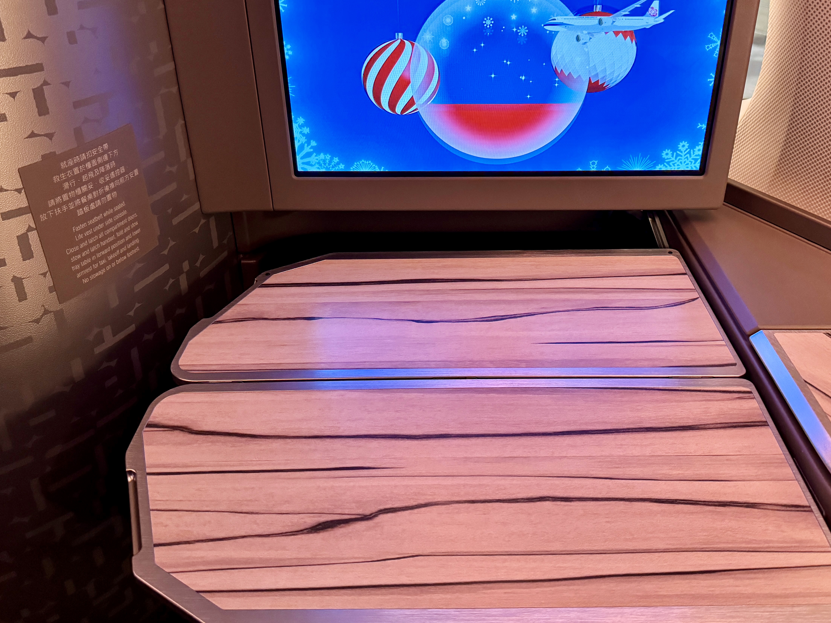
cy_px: 236
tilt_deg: -28.7
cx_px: 450
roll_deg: +0.0
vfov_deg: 45.1
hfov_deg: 58.3
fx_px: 744
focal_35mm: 31
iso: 500
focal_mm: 6.86
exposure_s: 1/54
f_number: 1.78
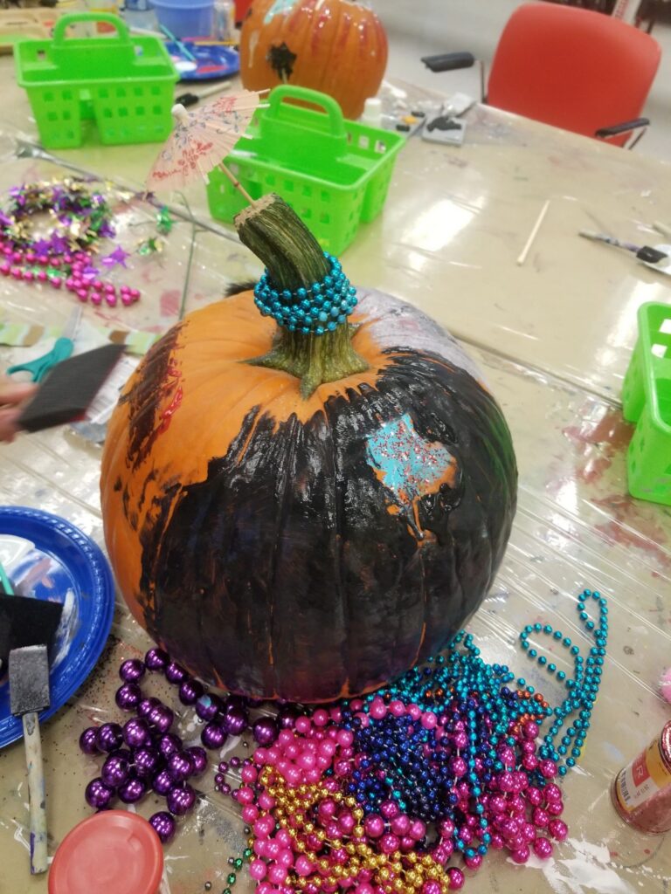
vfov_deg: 67.3
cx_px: 336
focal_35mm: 26
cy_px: 447
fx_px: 672
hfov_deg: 53.1
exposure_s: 1/60
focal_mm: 4.25
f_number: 1.7
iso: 200
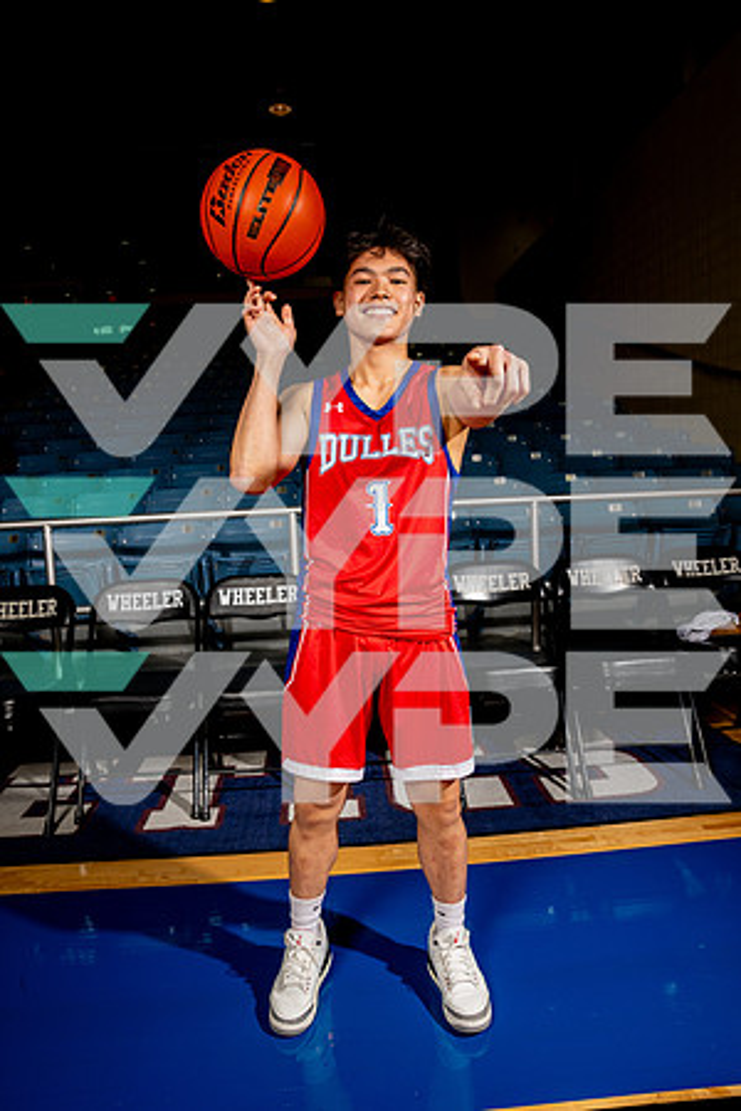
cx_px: 370
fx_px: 741
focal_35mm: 24
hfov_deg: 53.1
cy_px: 556
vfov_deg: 73.7
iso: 250
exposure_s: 1/125
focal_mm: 24
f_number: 7.1
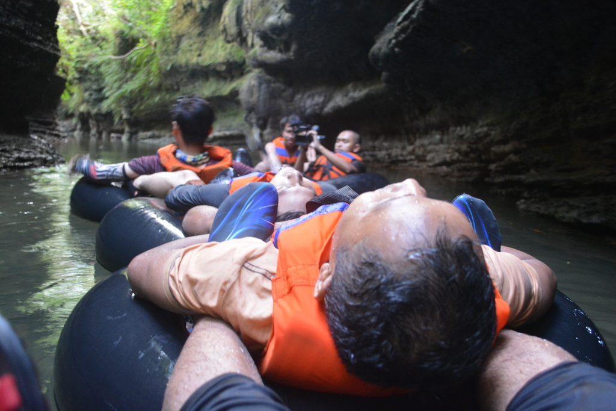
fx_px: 616
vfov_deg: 36.9
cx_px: 308
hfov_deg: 53.1
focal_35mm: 36
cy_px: 206
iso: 1600
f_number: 4
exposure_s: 1/13
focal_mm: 24
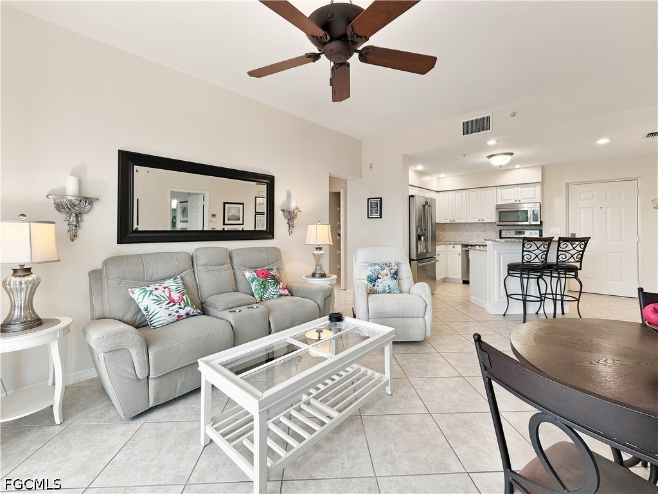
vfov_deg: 85.7
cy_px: 247
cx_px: 329
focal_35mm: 14
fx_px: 266
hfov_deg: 102.1
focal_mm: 2.2
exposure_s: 1/120
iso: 200
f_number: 2.2
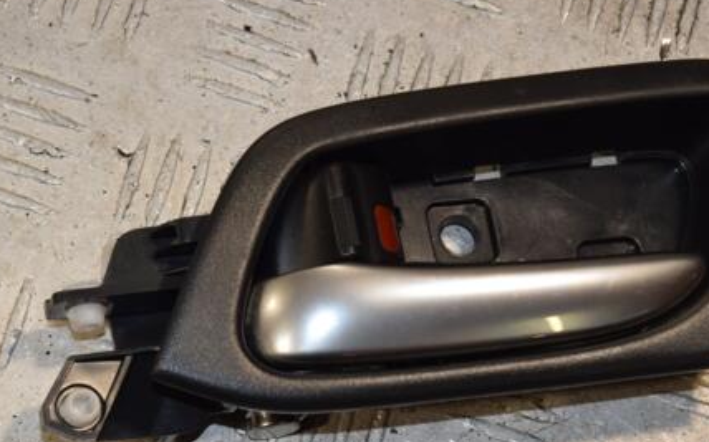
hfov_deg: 15.7
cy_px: 280
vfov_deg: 9.8
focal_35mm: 133
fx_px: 2569
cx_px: 376
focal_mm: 62
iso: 800
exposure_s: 1/200
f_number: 13
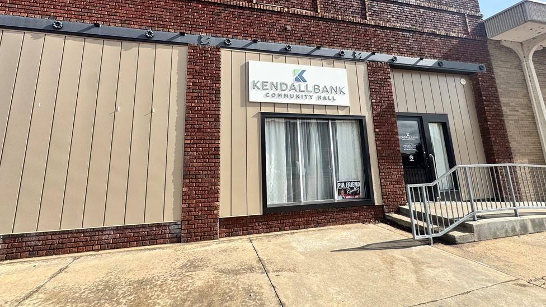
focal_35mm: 16
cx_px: 265
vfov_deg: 66.4
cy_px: 121
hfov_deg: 99.3
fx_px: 232
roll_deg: +0.9
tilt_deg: +10.3
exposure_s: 1/1477
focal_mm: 2.22
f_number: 2.2
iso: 50
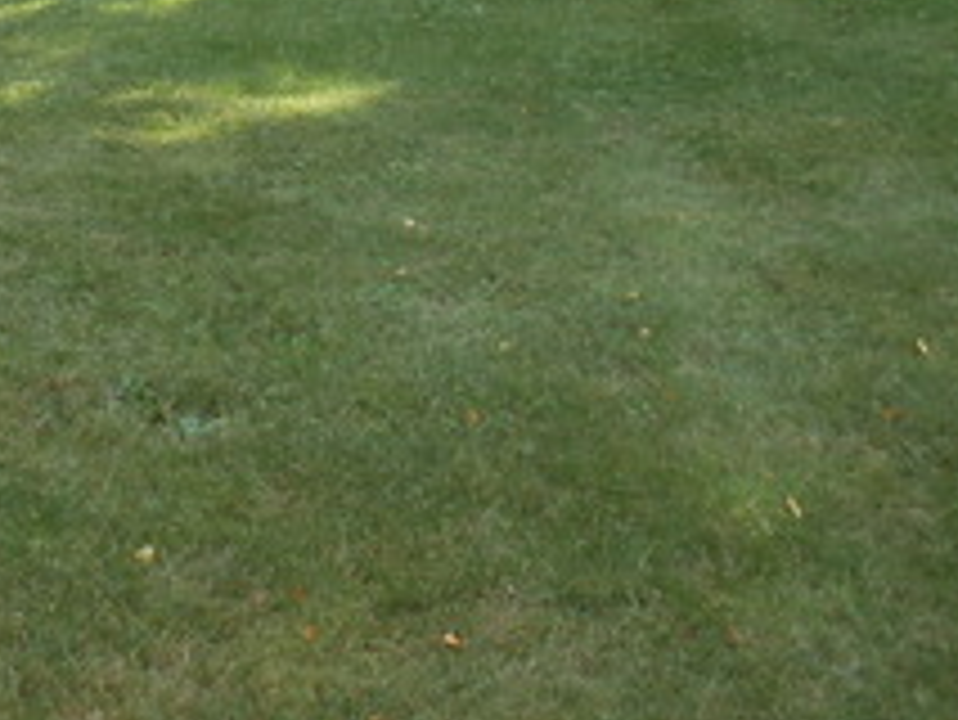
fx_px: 2160
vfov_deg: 17.3
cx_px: -198
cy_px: -320
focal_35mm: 78
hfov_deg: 22.9
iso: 80
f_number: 3.5
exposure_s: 1/125
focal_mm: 4.6
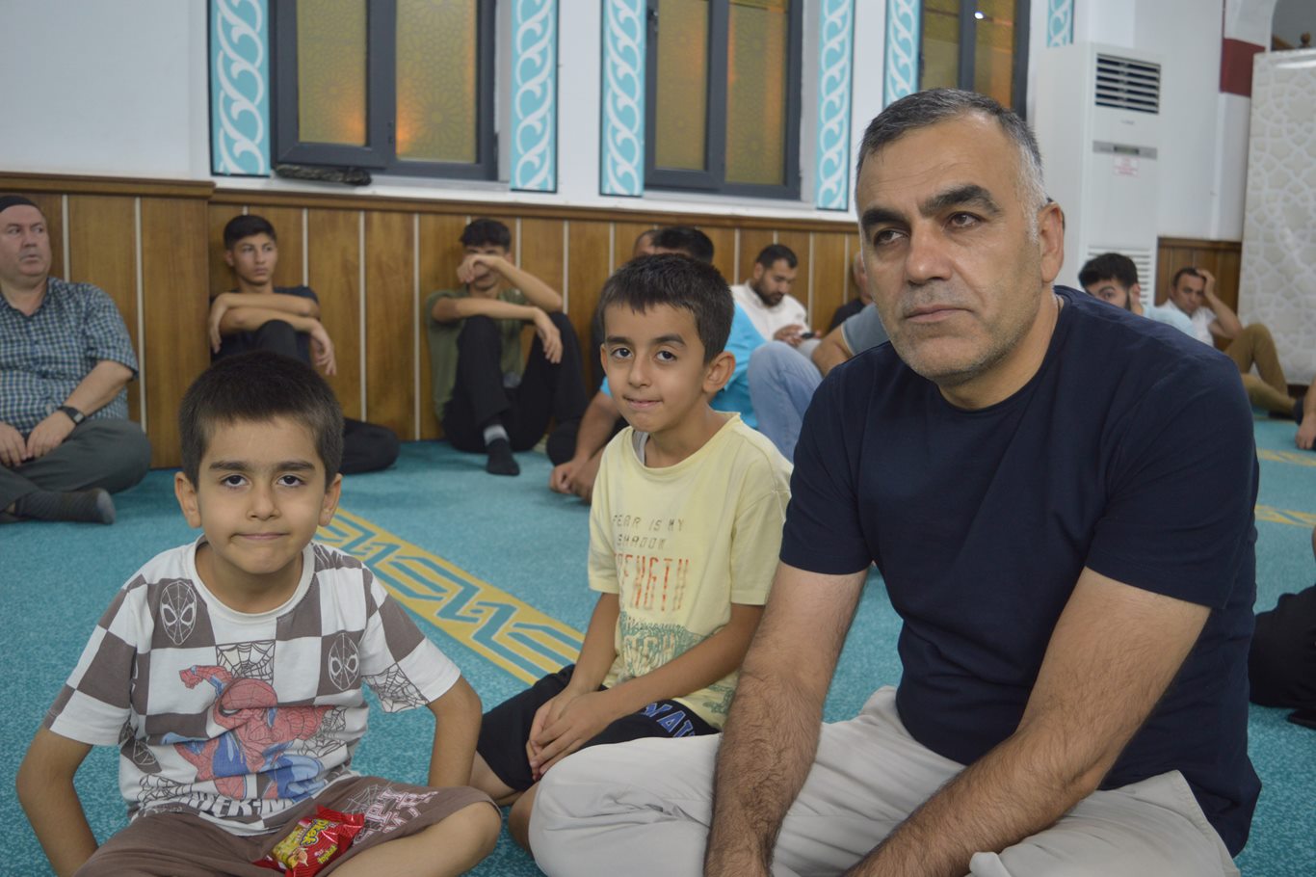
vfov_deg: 38.3
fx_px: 1261
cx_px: 658
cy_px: 438
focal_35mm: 34
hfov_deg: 55.1
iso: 400
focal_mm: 23
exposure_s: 1/30
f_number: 3.8
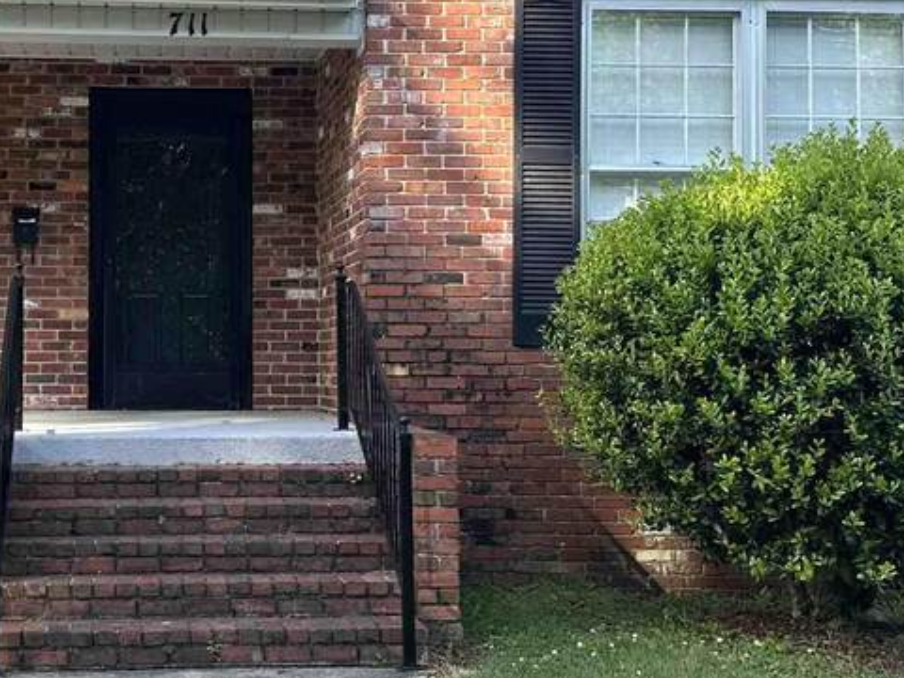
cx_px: 192
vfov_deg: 22.9
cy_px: 239
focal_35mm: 64
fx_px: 1671
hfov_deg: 29.6
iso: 80
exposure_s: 1/724
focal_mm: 6.86
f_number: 1.78
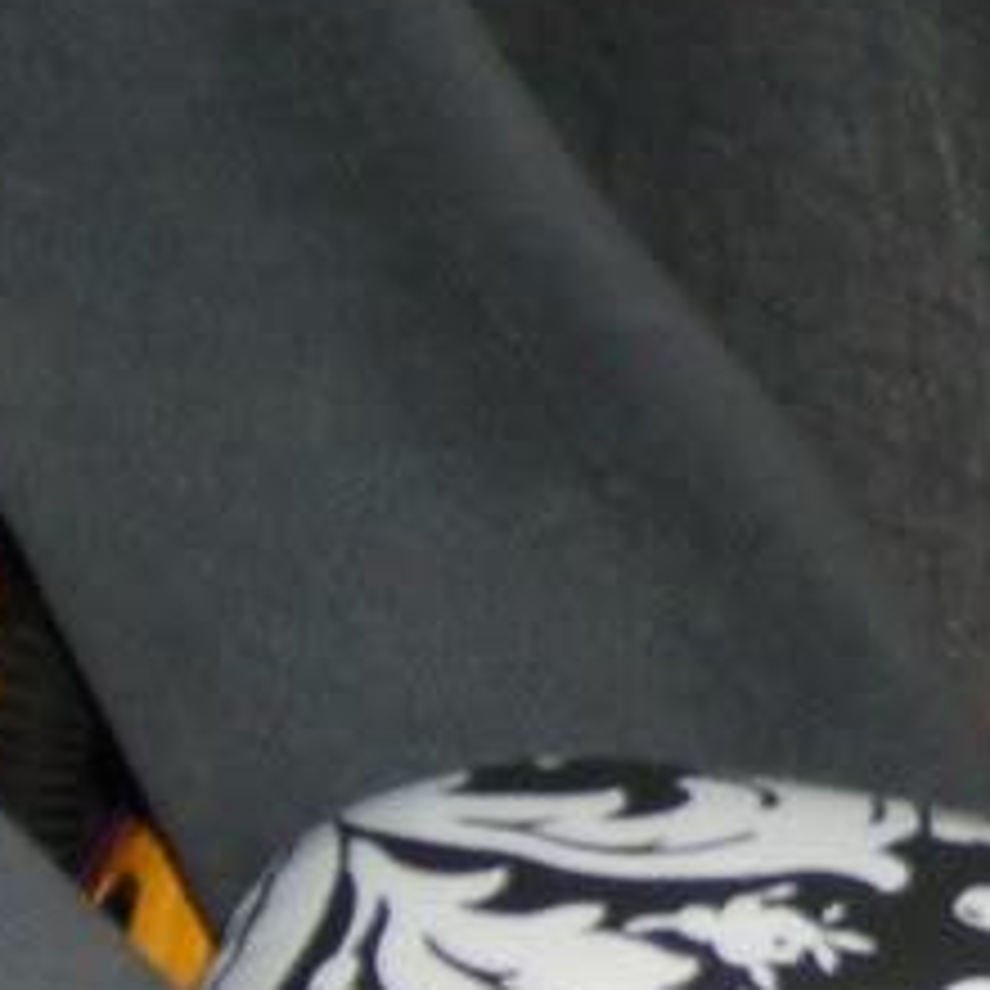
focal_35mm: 144
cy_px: 441
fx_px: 4659
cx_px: 1660
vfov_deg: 12.1
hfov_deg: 11.4
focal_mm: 5.8
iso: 100
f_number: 2.8
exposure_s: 1/45
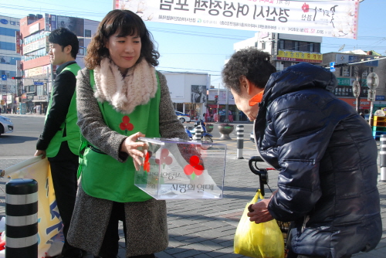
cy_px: 129
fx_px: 354
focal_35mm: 33
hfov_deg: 57.2
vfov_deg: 40.0
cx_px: 193
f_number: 11
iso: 800
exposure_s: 1/500
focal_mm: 22
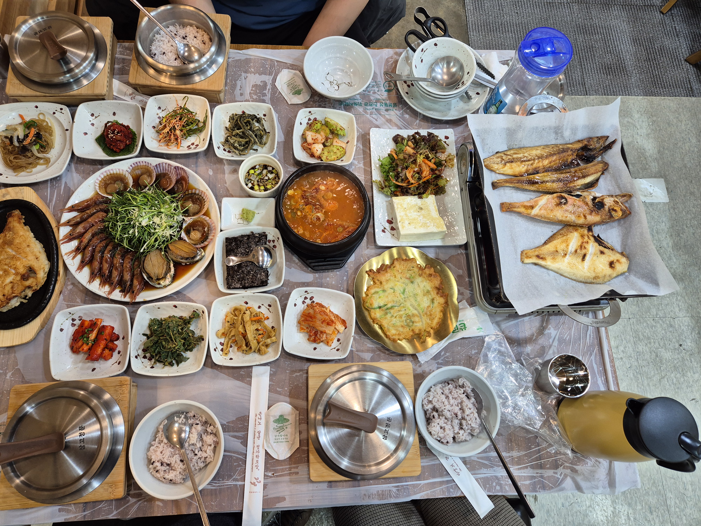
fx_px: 466
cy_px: 263
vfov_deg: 58.9
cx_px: 350
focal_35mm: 23
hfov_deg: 73.9
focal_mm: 5.4
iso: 160
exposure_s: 1/60
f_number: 1.8
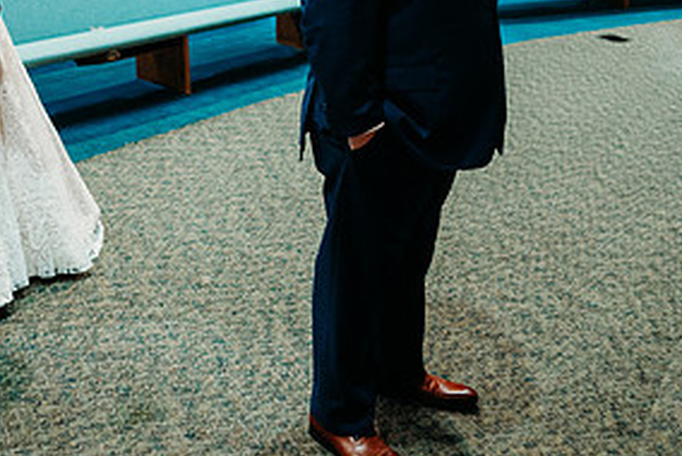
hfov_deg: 39.1
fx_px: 929
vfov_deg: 26.3
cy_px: 11
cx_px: 158
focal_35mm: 49
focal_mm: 24
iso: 2000
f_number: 1.8
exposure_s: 1/100
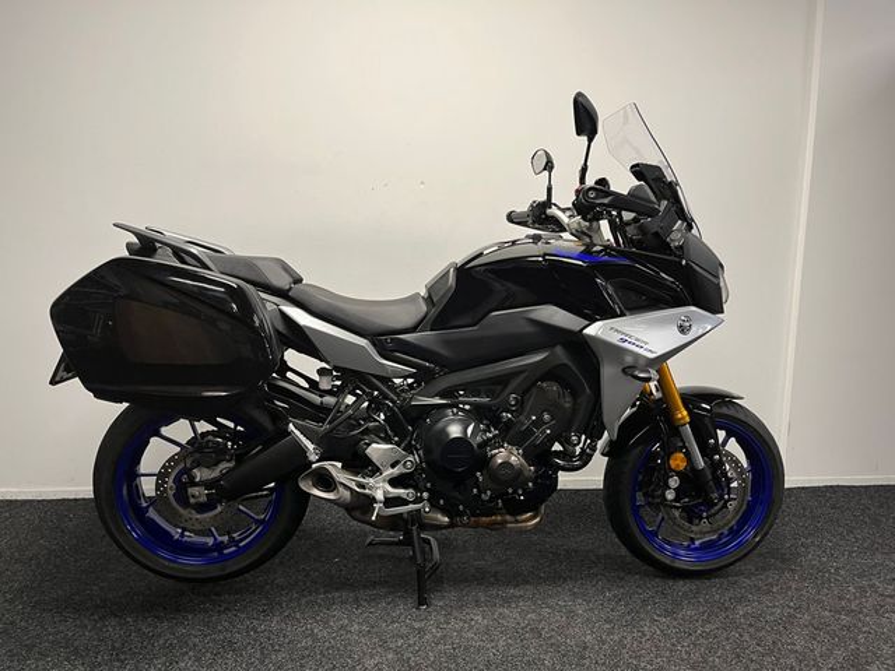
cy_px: 336
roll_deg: -1.1
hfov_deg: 67.3
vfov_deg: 53.1
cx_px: 448
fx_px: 672
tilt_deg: -6.6
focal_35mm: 26
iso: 80
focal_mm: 5.1
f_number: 1.6
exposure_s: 1/50
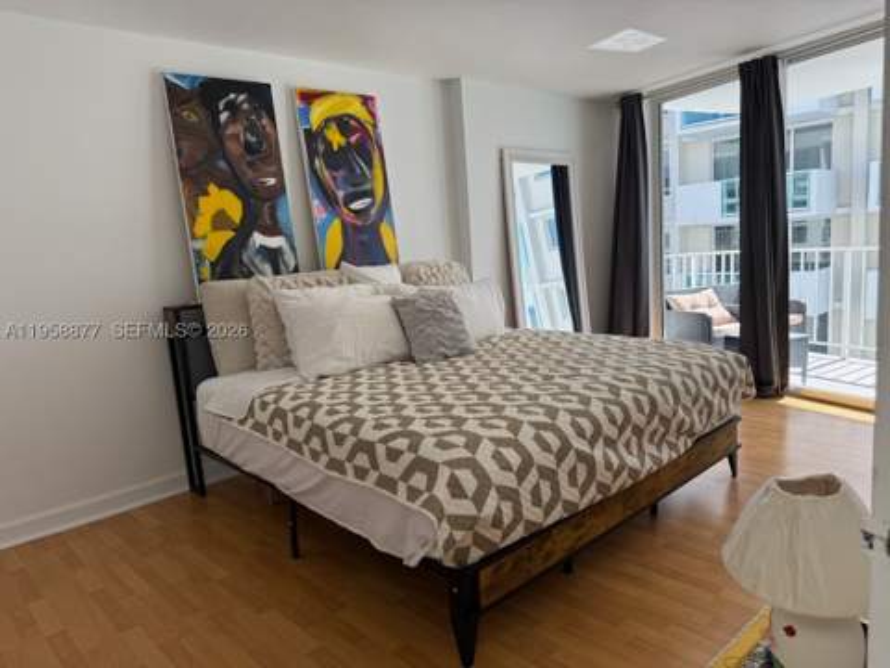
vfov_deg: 56.8
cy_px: 334
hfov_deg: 71.6
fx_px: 617
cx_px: 445
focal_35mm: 24
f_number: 1.78
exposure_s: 1/330
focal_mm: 6.76
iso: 100
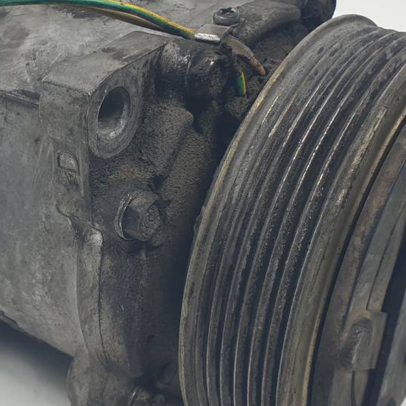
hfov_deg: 28.2
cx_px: 102
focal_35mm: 60
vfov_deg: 28.6
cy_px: 185
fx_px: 796
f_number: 2.4
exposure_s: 1/176
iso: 50
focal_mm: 4.3
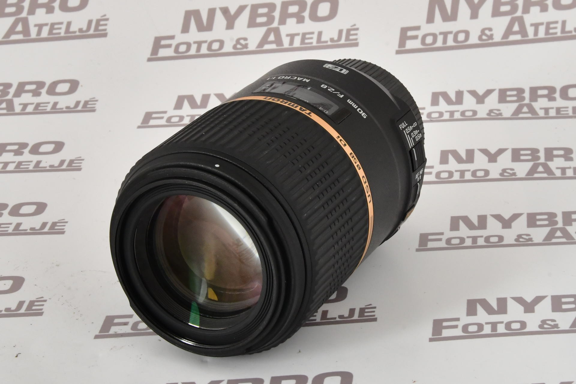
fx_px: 800
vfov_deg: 27.0
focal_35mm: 50
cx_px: 288
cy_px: 192
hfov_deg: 39.6
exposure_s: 1/250
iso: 1600
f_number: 16
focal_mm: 50
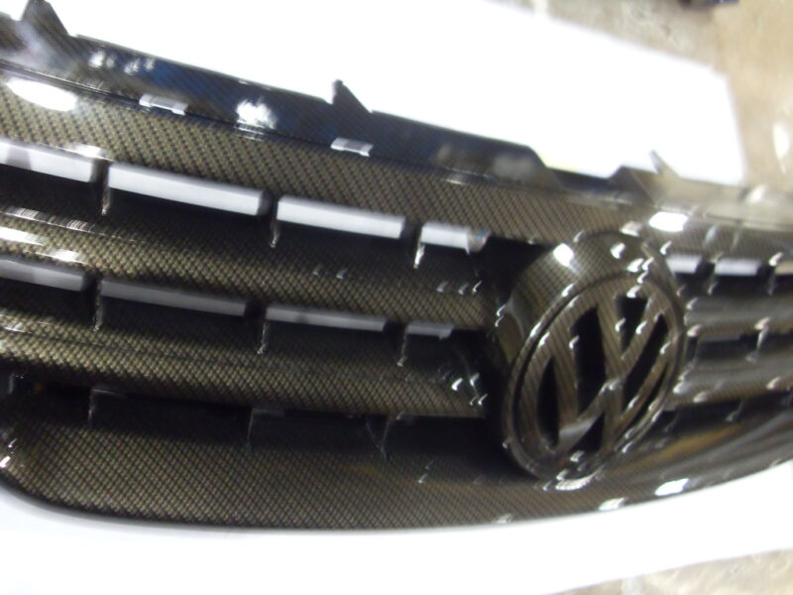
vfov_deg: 40.7
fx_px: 802
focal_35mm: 35
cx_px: 396
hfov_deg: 52.6
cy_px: 298
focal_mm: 6.3
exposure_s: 1/8
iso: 200
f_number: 2.8
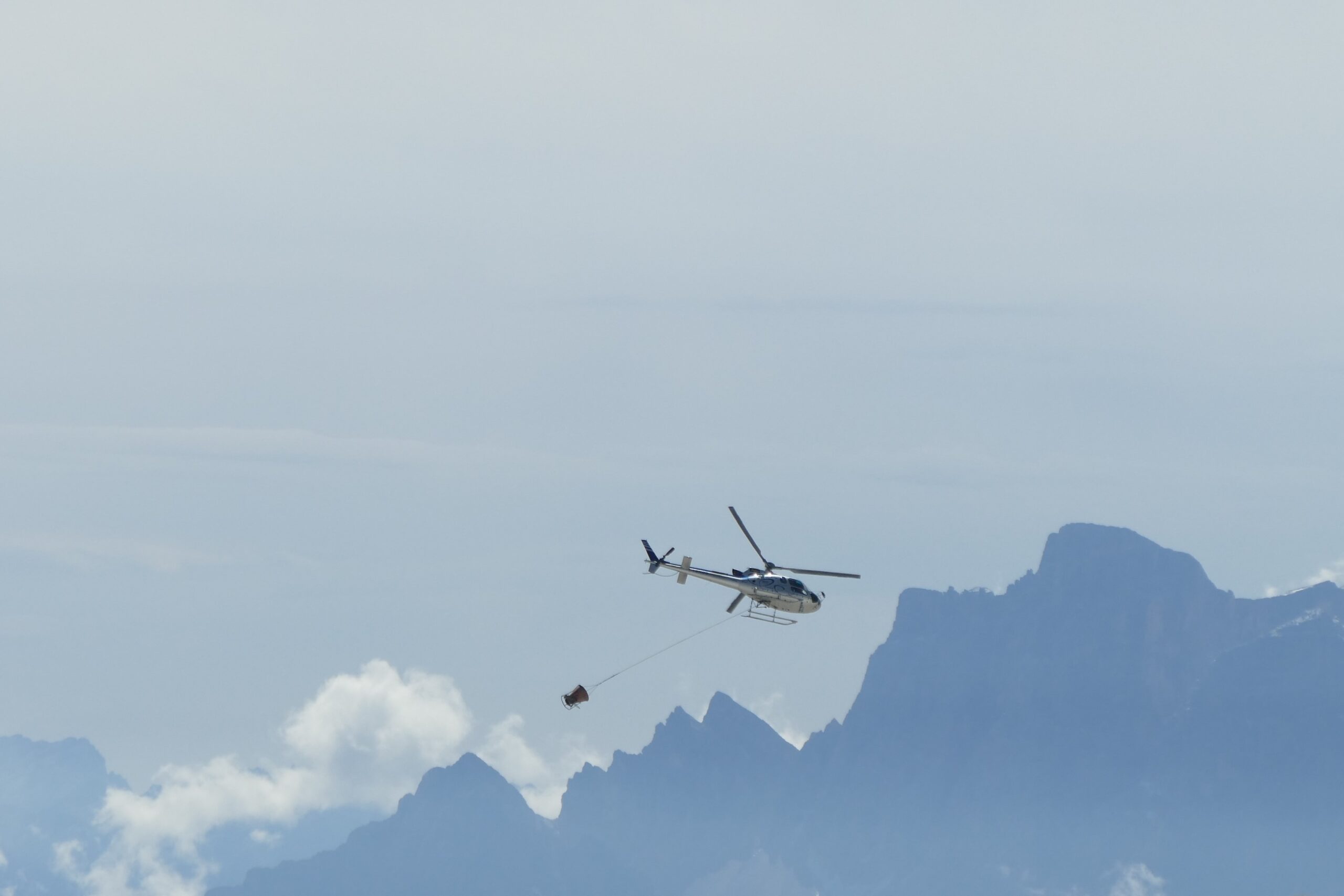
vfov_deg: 6.7
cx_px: 672
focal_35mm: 206
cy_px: 448
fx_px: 7689
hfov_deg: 10.0
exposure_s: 1/3200
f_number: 4
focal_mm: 75.13
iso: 125
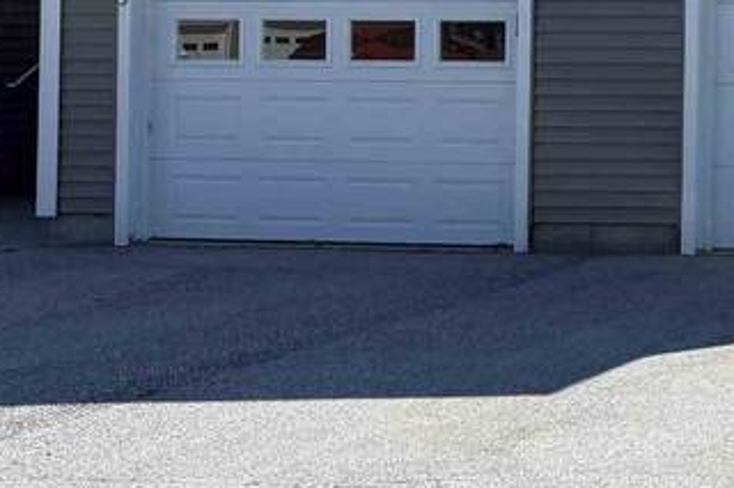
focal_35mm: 100
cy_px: -37
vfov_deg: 13.4
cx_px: 1250
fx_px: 2038
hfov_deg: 17.3
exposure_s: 1/4167
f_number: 1.78
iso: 80
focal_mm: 6.76
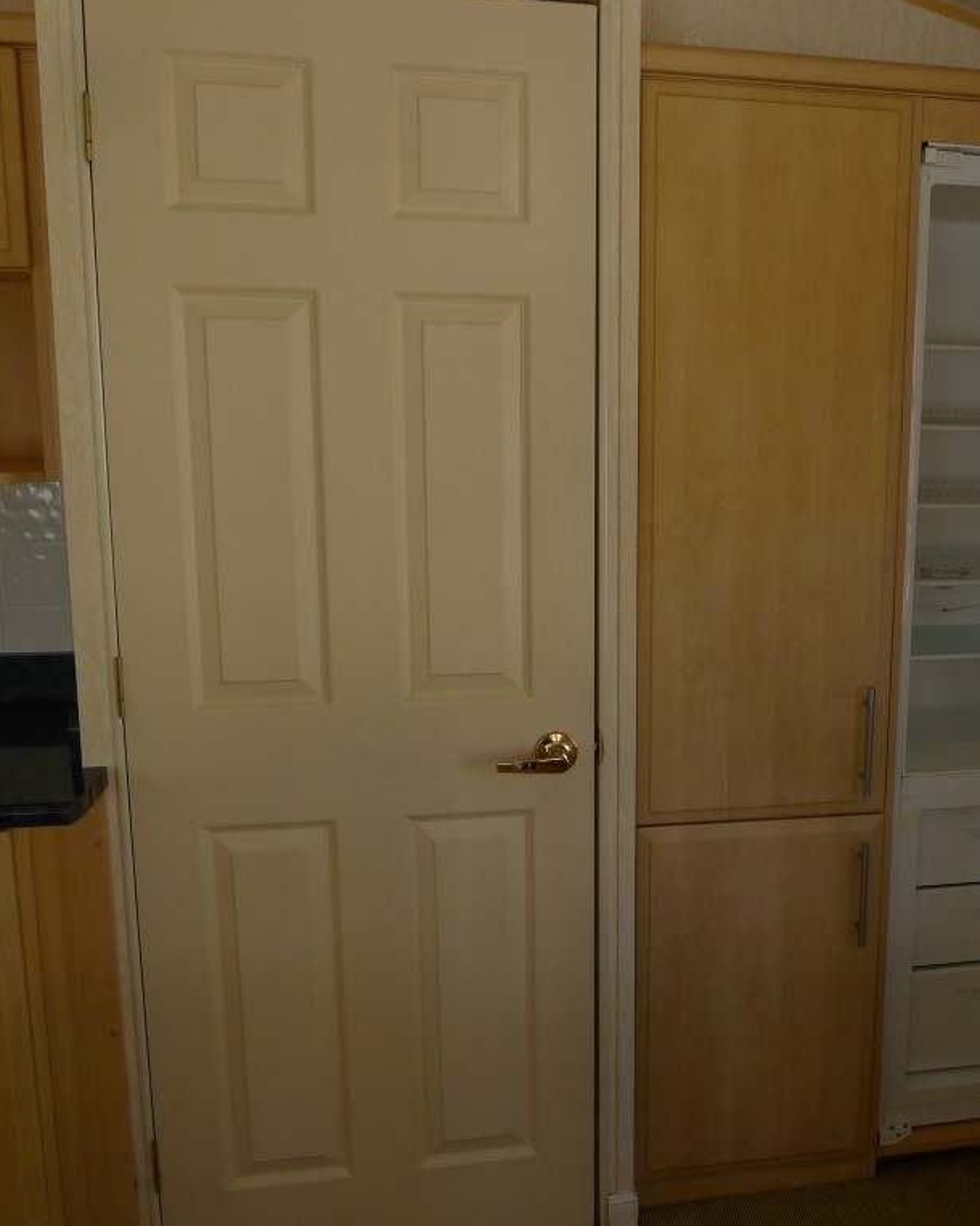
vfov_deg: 52.9
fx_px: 1233
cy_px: 612
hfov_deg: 42.0
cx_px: 741
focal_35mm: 34
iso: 80
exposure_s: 1/125
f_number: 2.5
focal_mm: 5.1
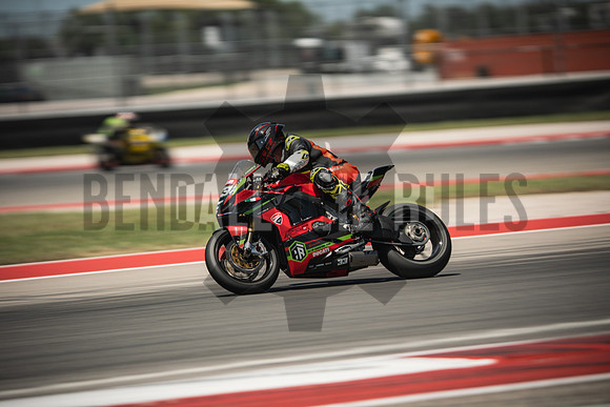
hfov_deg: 6.9
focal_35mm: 300
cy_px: 204
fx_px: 5084
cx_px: 305
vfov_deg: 4.6
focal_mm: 200
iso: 160
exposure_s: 1/250
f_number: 2.2
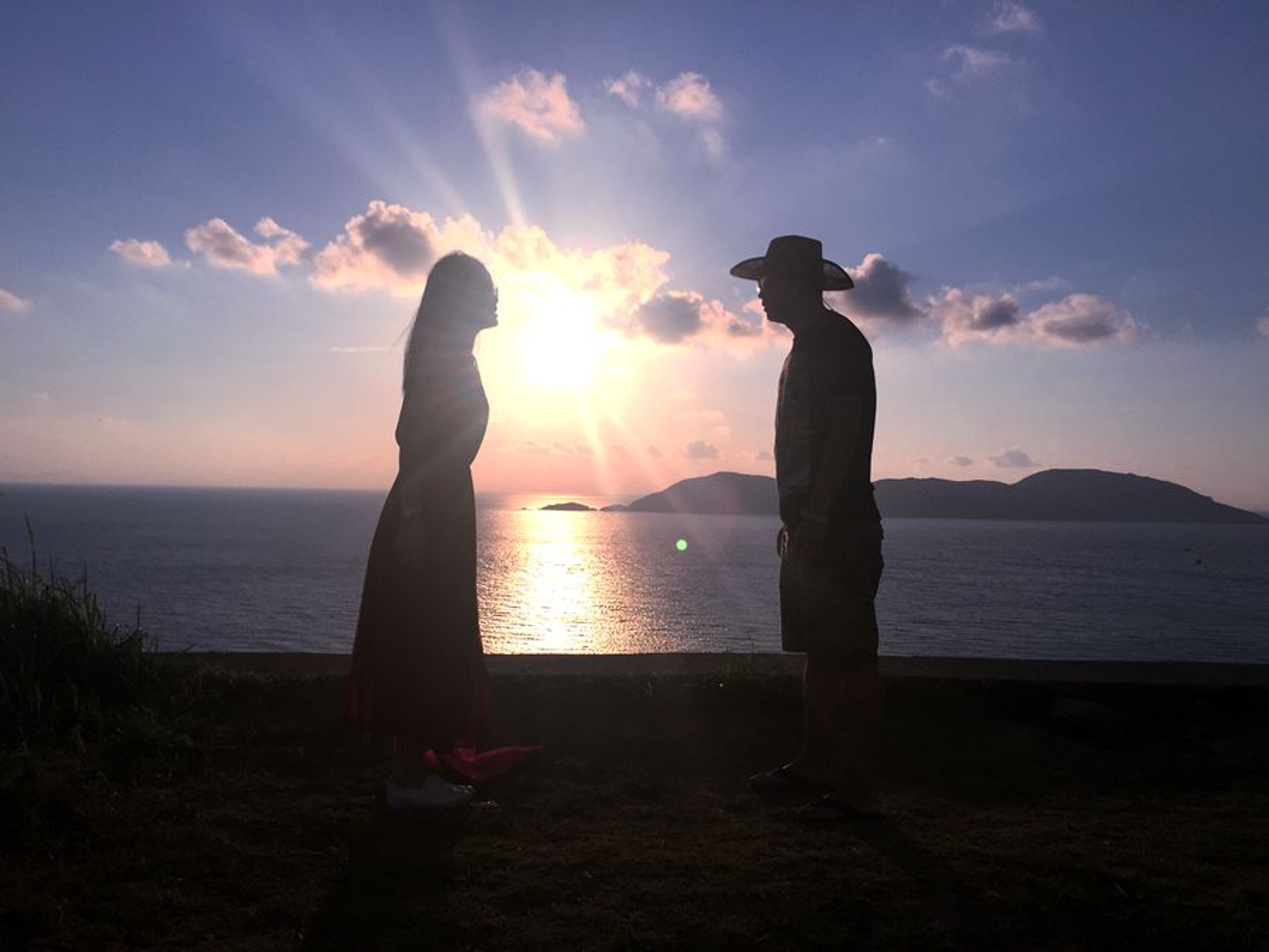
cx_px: 634
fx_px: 1063
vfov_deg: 48.2
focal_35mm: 29
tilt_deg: +2.8
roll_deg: -2.1
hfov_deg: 61.7
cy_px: 476
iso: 32
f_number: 2.2
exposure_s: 1/13333
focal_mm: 4.15
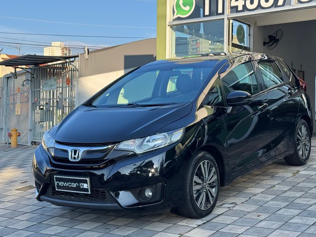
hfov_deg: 34.9
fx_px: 502
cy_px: 121
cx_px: 165
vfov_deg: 26.6
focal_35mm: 55
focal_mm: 6.76
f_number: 1.78
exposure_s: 1/593
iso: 64
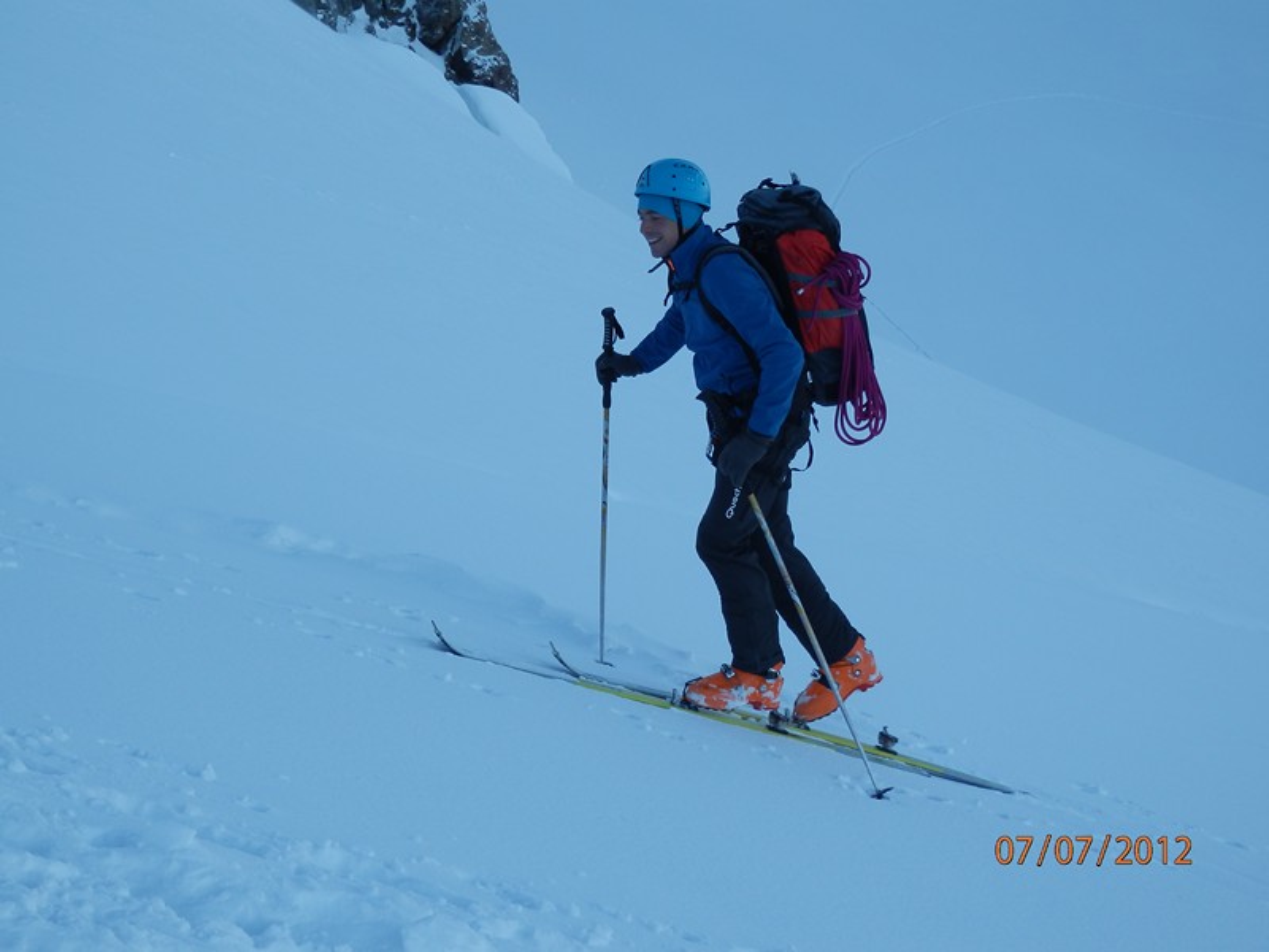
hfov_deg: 24.4
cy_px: 476
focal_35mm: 80
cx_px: 634
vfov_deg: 18.4
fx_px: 2933
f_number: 4.6
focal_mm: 14.4
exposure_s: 1/160
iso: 80
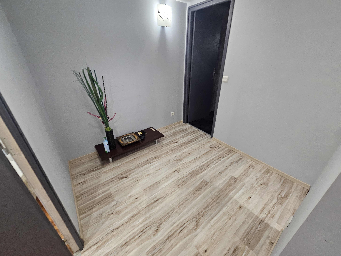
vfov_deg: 89.9
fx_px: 128
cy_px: 128
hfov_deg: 106.2
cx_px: 170
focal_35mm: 13
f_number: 2.2
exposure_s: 1/33.3
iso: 320
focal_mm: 2.2
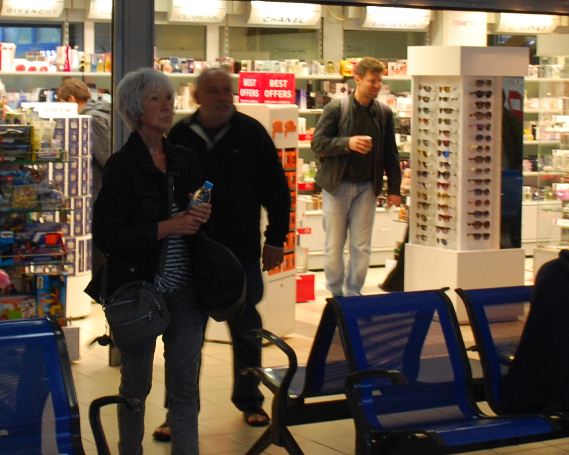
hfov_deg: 22.4
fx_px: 1432
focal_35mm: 85
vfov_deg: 18.0
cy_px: 128
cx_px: 220
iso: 400
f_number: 3.5
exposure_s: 1/30
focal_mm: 18
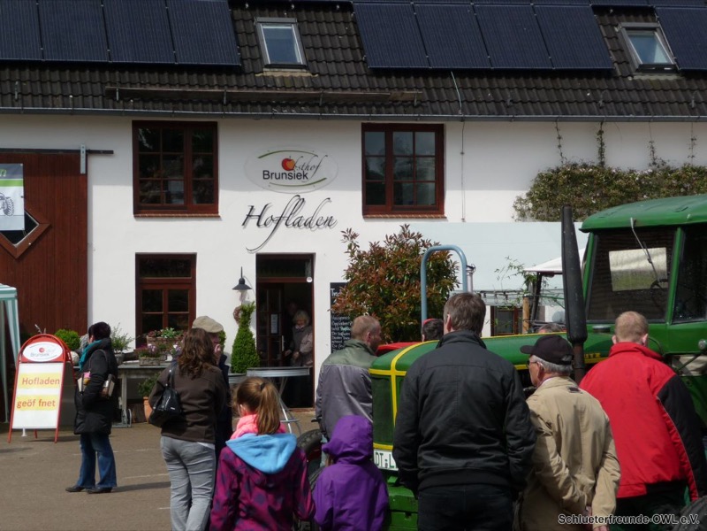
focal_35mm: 112
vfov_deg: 13.2
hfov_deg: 17.6
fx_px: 2287
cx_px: 354
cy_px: 266
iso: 100
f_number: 4.7
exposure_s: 1/800
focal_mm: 19.1
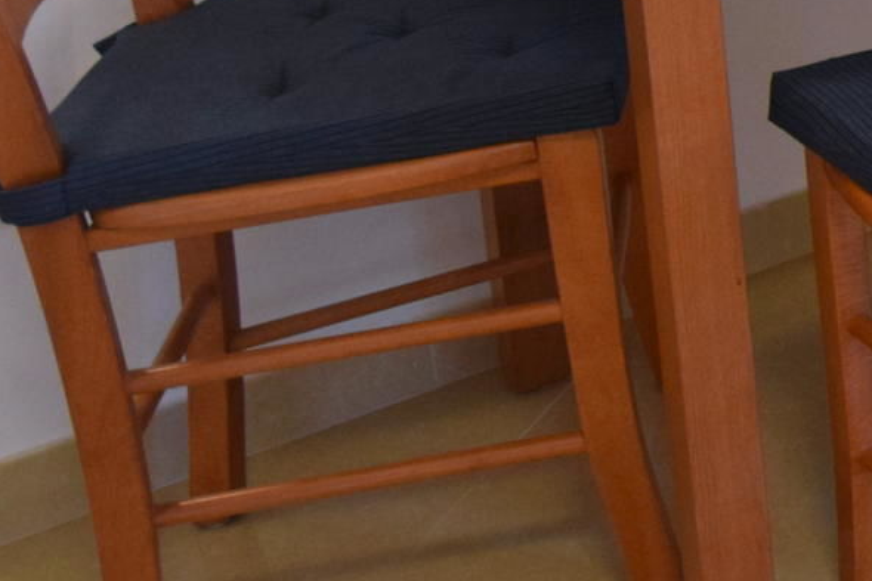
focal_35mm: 61
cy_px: -318
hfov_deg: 22.2
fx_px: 1477
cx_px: 1512
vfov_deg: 19.2
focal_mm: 10
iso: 800
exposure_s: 1/60
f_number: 3.5
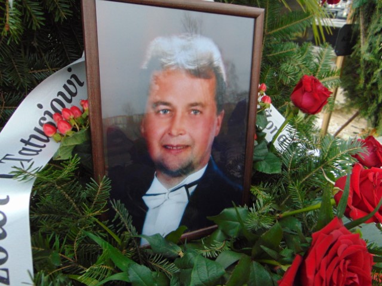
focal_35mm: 25
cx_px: 191
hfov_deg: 69.4
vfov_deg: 54.9
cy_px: 143
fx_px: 276
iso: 200
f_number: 3
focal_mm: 4.5
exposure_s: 1/30
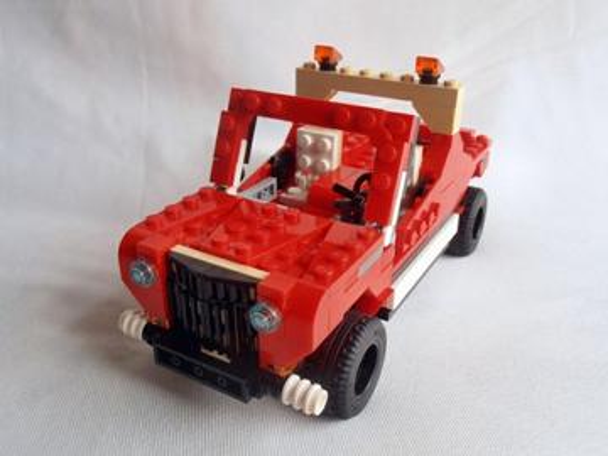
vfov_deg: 38.7
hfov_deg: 50.1
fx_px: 650
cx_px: 304
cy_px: 228
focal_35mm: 37
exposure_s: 1/40
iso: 80
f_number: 3.9
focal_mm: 6.61
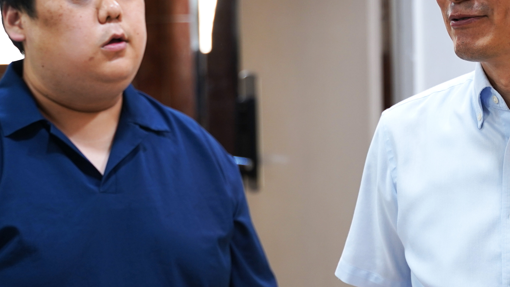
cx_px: 358
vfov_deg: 11.1
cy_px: 90
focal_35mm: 109
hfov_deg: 19.5
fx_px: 1474
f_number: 2.8
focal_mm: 49
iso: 320
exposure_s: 1/160
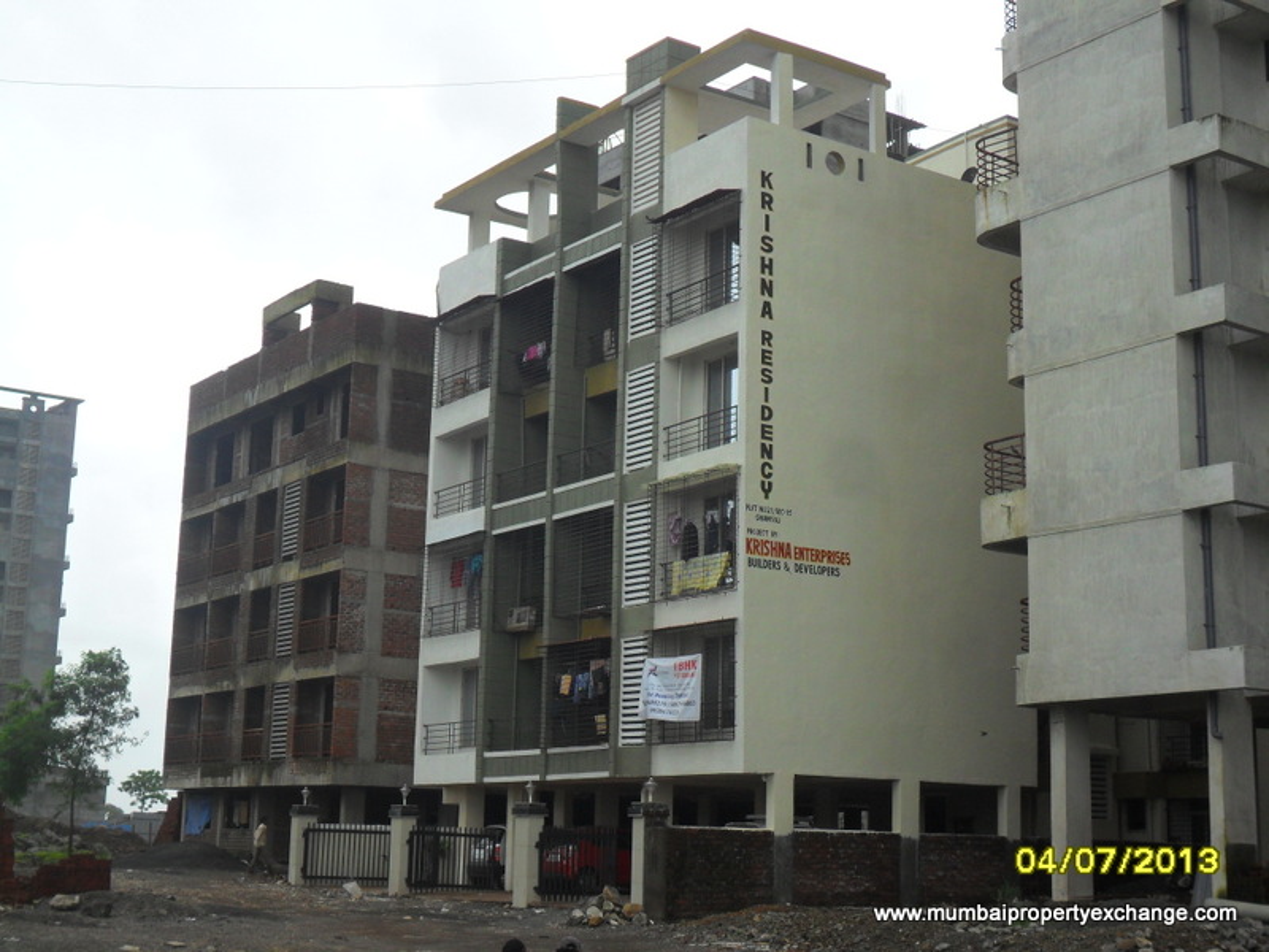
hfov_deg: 36.8
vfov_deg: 28.0
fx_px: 1906
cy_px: 476
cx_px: 634
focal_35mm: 52
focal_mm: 9.3
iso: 100
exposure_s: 1/350
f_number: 5
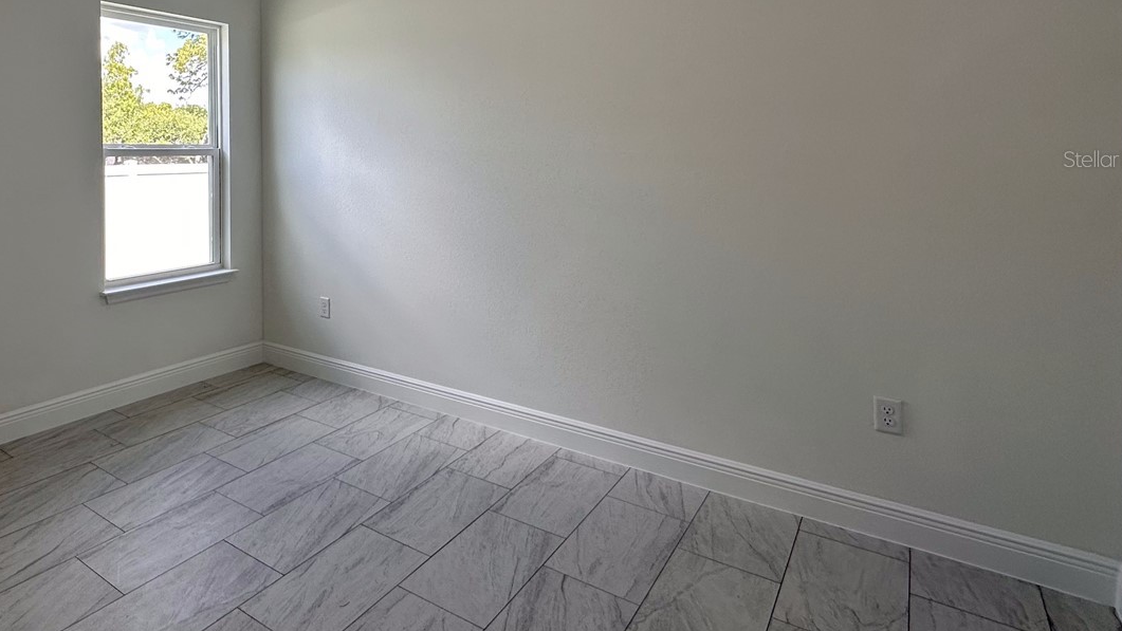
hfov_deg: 74.5
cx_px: 317
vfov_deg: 47.7
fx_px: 684
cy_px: 159
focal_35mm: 23
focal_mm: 2.22
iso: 40
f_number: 2.2
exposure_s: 1/120
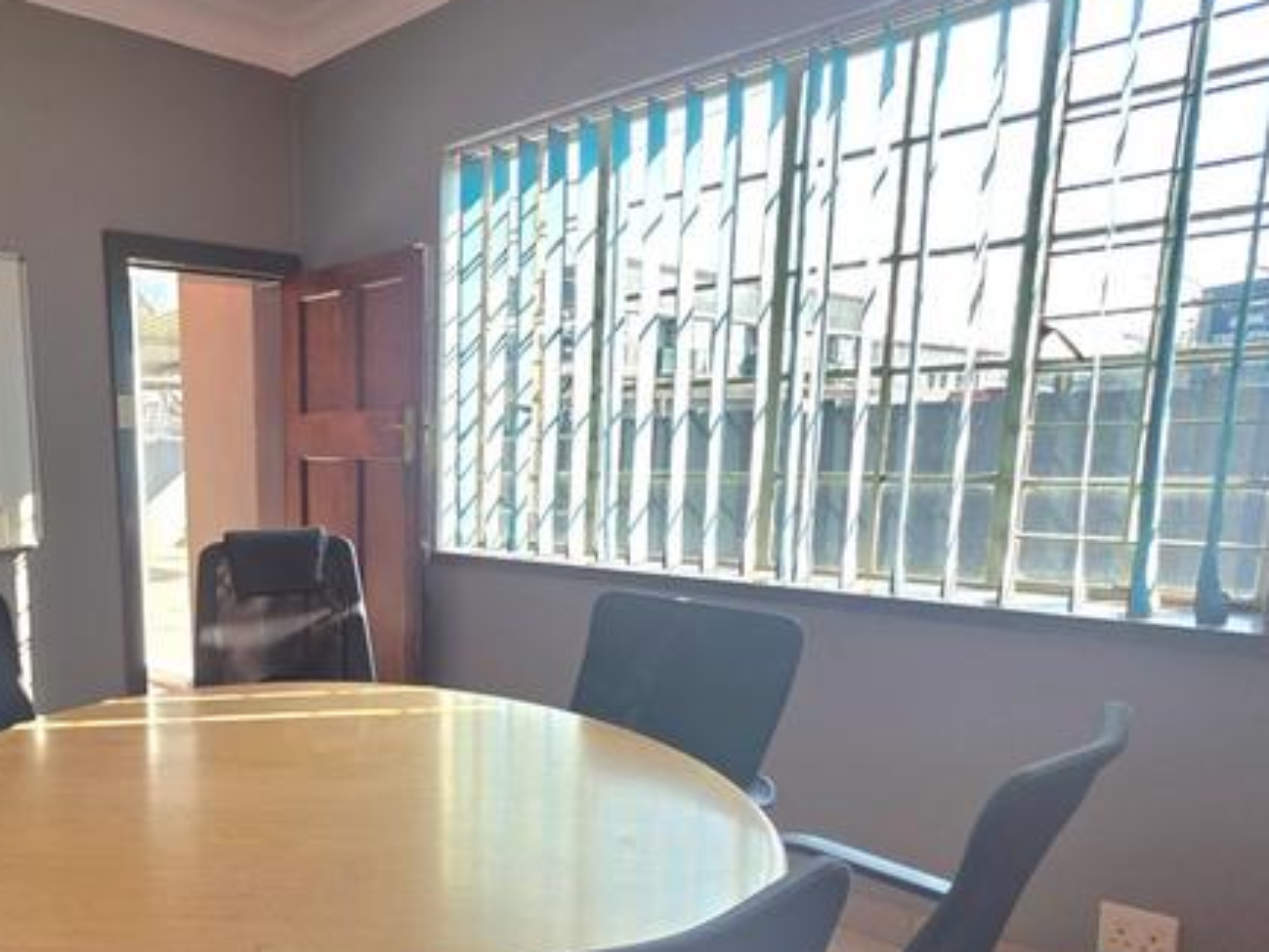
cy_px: 600
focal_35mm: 24
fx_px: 880
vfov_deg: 56.1
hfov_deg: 63.8
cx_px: 214
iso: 32
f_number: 1.9
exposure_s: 1/101
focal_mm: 2.2
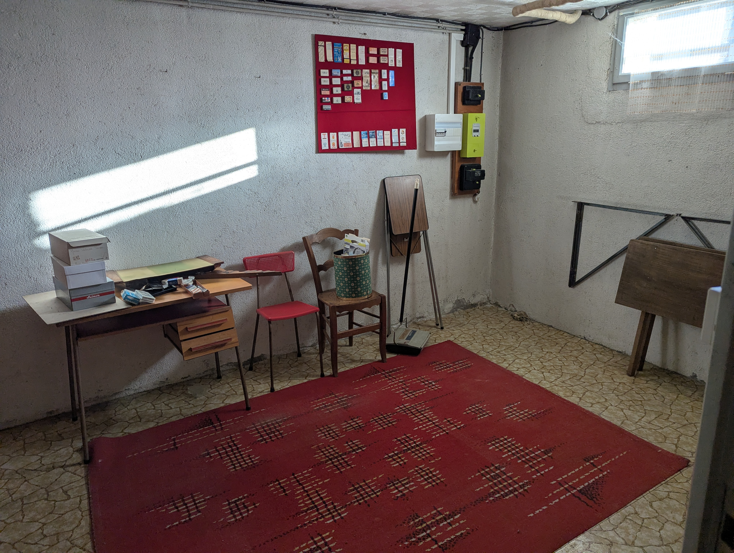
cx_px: 367
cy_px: 276
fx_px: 510
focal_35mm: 24
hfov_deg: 71.5
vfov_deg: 56.9
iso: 57
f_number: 1.85
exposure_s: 1/150
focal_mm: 6.81
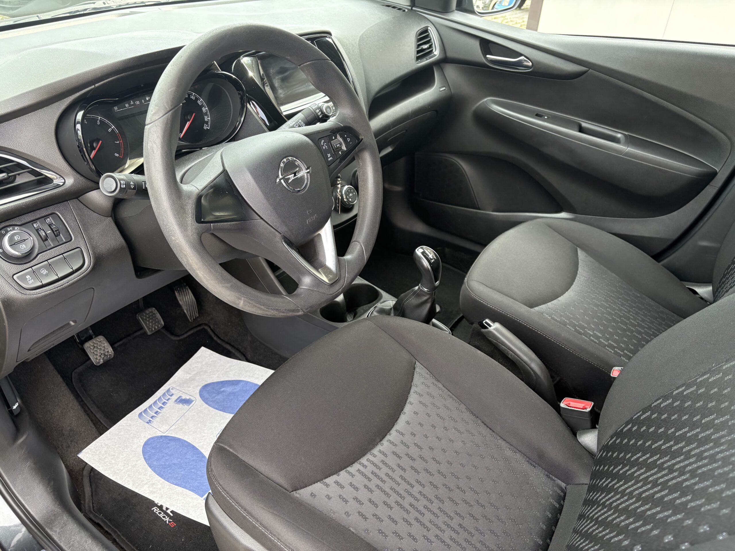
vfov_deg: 53.1
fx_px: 552
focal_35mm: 26
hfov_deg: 67.3
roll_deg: -2.3
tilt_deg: -34.0
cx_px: 368
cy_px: 276
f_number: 1.6
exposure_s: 1/217
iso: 125
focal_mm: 5.96
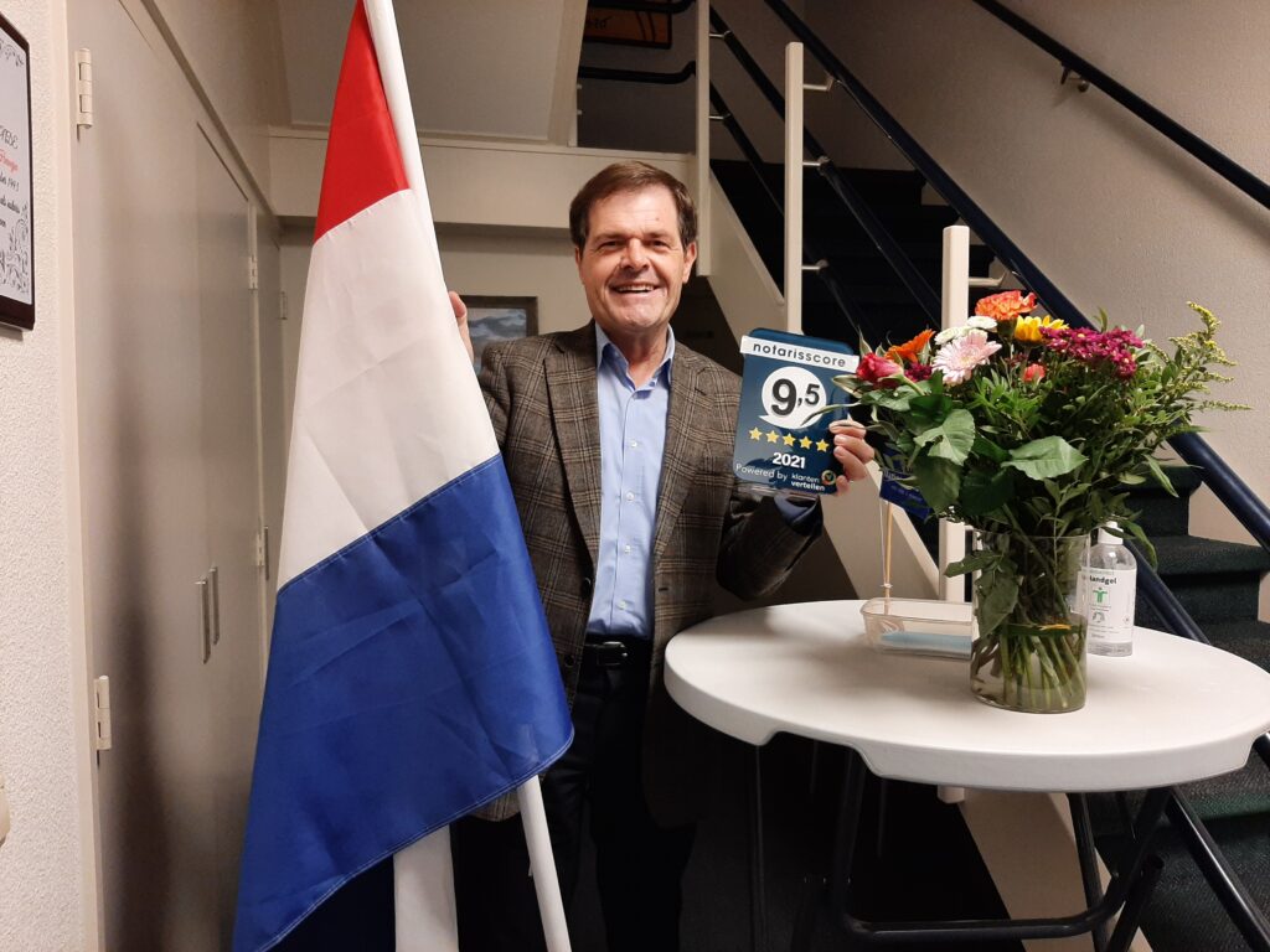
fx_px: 954
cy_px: 476
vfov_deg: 53.1
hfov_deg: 67.3
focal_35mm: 26
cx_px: 635
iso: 100
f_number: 1.7
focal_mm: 3.93
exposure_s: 1/50
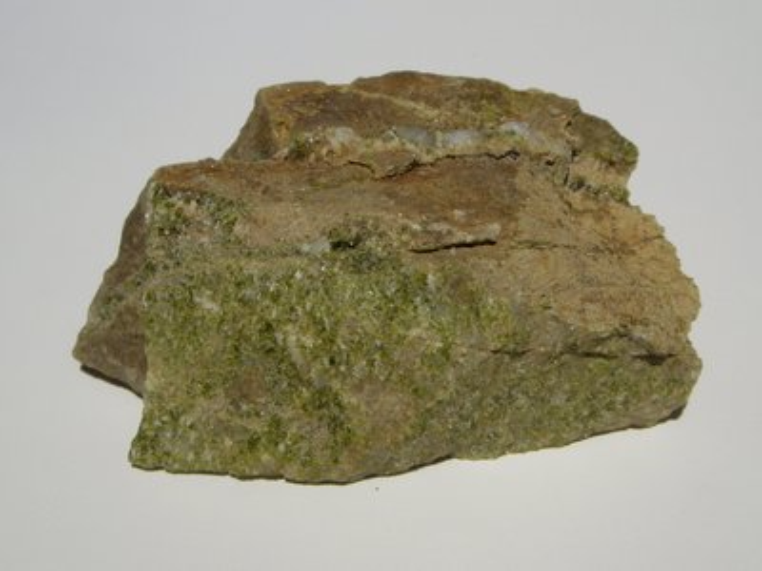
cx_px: 381
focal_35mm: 38
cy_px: 286
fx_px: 836
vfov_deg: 37.7
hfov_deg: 49.0
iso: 50
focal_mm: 6.2
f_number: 4.3
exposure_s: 1/2000
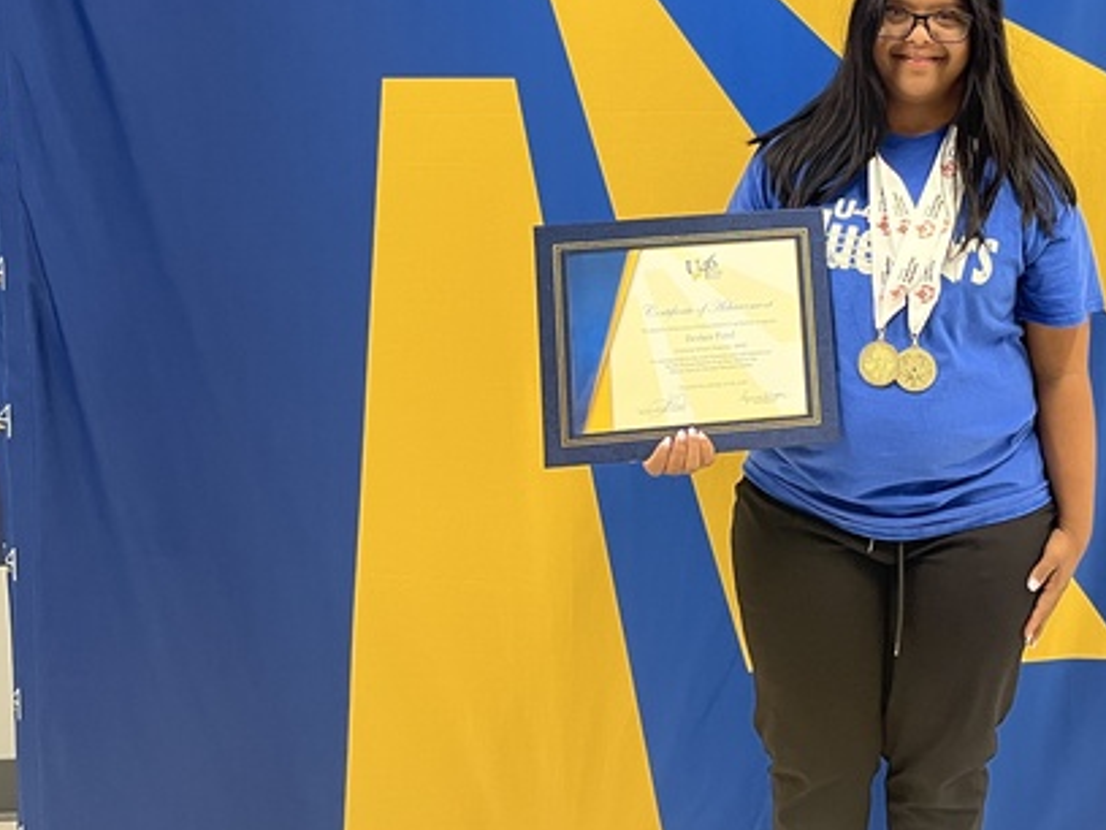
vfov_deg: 27.7
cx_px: 854
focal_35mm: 51
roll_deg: +0.5
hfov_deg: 36.5
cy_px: 106
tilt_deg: -5.4
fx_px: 1629
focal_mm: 5.1
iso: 160
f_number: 1.6
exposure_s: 1/60
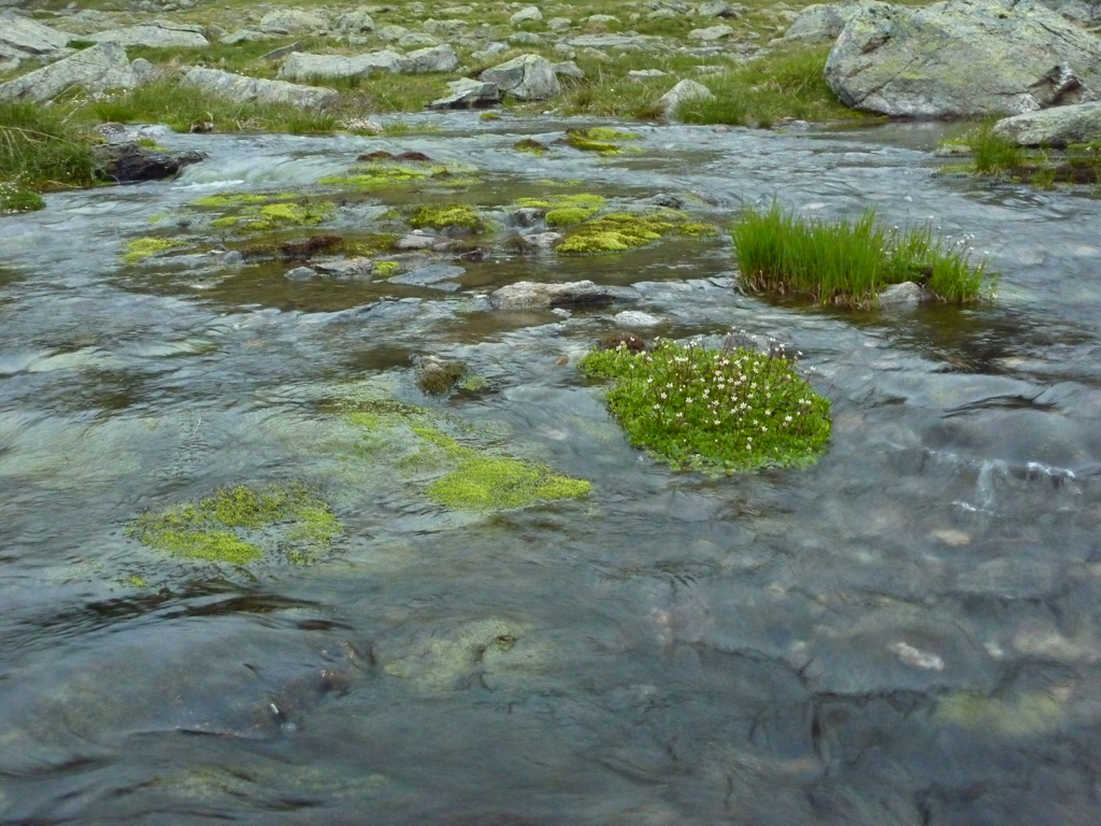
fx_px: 1177
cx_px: 550
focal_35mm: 37
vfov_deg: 38.7
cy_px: 413
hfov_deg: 50.1
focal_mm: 6.1
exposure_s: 1/13
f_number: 3.6
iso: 800
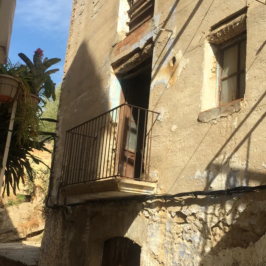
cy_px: 135
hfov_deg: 47.0
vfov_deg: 47.2
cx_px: 110
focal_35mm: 35
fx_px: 304
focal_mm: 4.15
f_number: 2.2
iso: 32
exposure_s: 1/1276
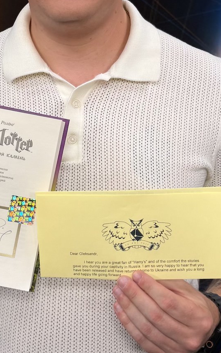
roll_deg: +0.2
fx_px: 549
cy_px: 141
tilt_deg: -7.4
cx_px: 58
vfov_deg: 35.6
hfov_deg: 22.6
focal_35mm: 57
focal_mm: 6.76
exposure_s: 1/120
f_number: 1.78
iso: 64
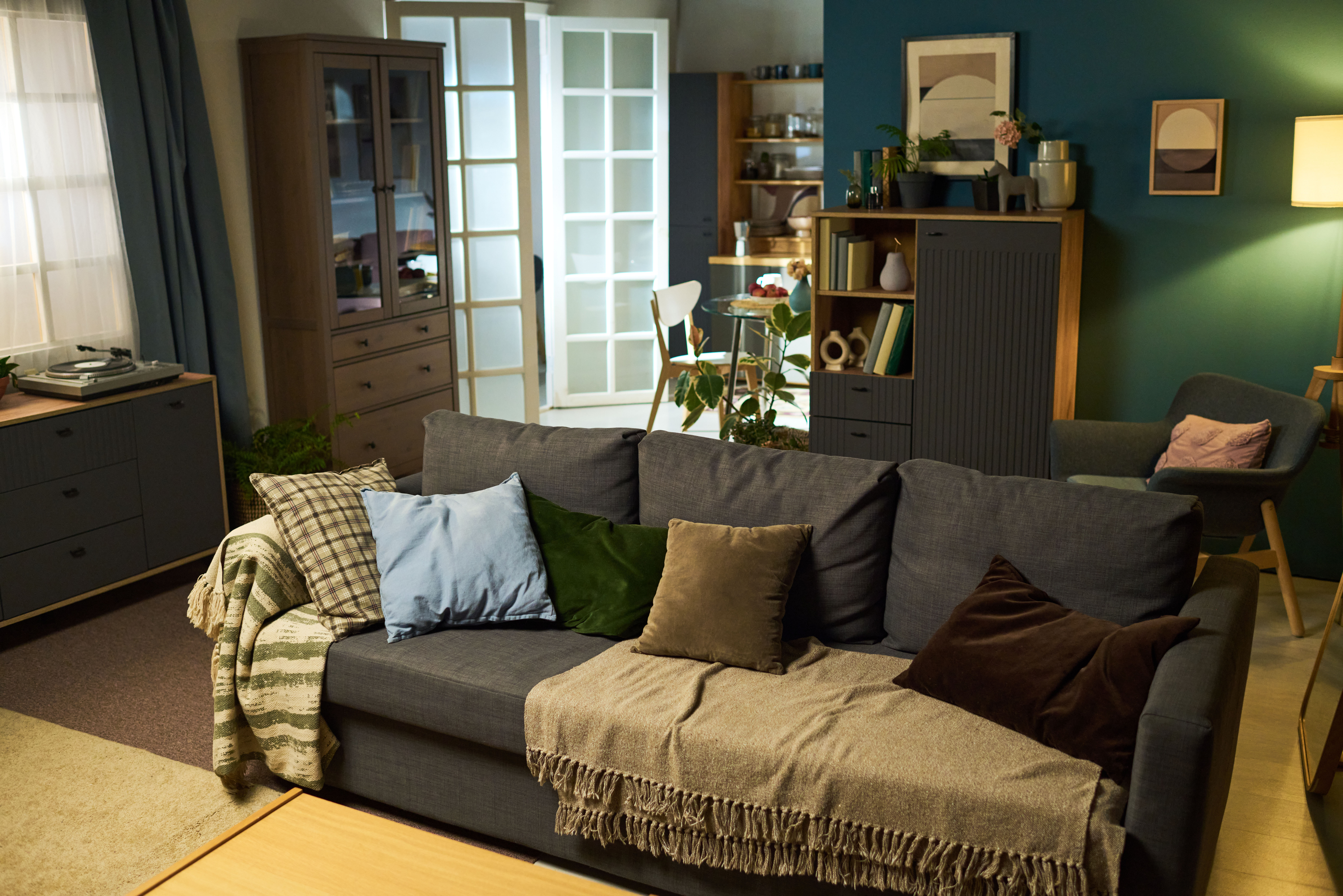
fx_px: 1306
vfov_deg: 37.9
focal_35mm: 35
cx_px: 672
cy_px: 448
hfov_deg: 54.4
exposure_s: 1/160
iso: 1250
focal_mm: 35
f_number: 2.8
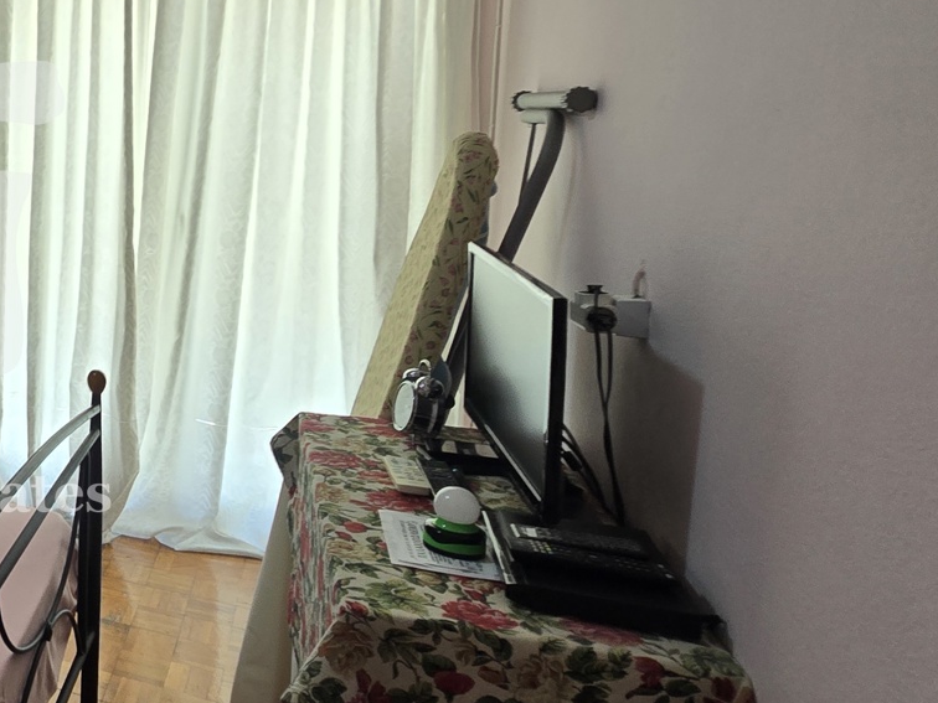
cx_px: -203
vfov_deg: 42.3
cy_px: 224
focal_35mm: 33
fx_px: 894
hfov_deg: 39.1
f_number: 2.2
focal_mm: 2.2
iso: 64
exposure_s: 1/100
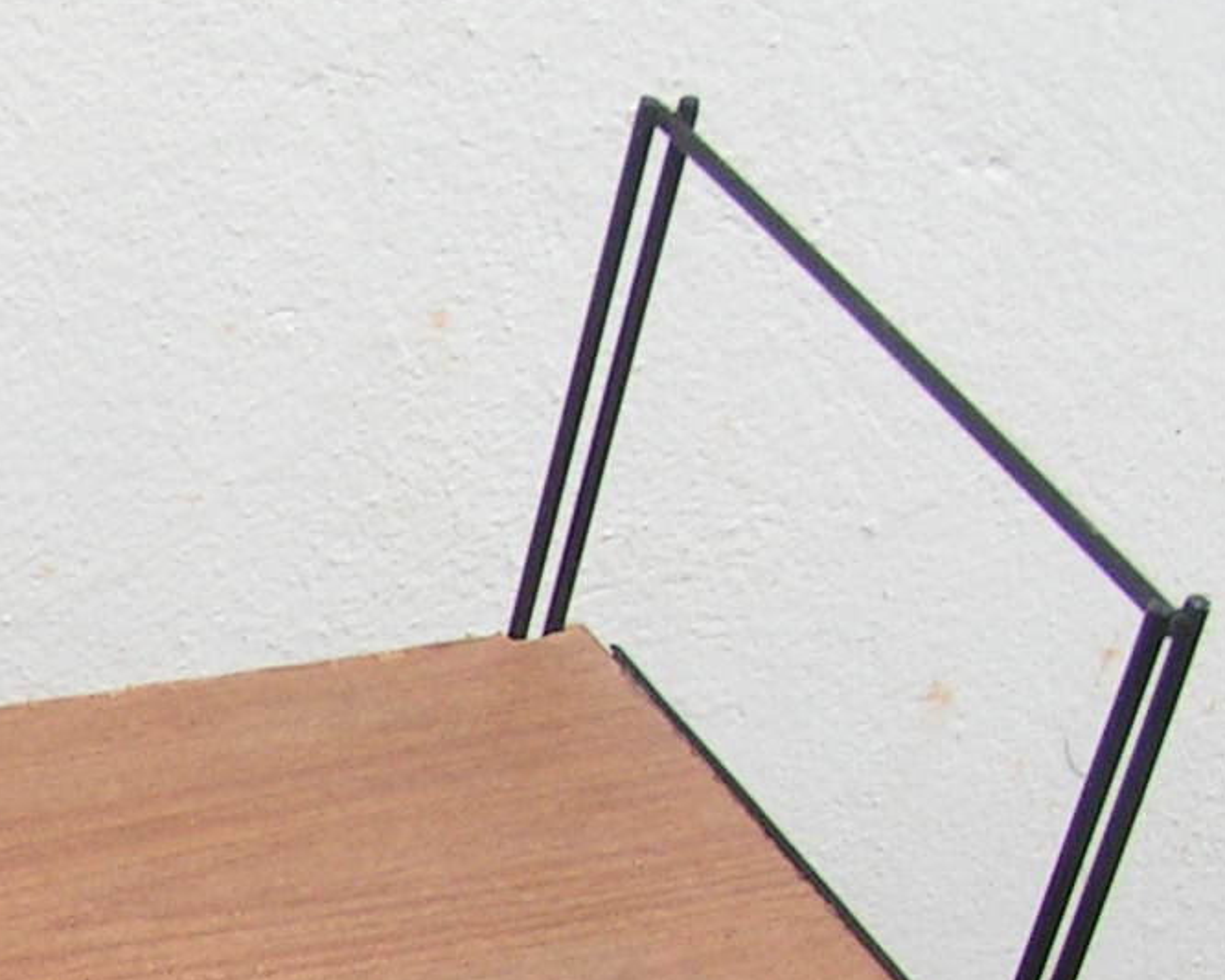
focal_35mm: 114
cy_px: 1313
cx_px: -530
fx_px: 4134
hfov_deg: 15.7
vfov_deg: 13.0
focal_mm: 5.8
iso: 80
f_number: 5.6
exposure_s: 1/50
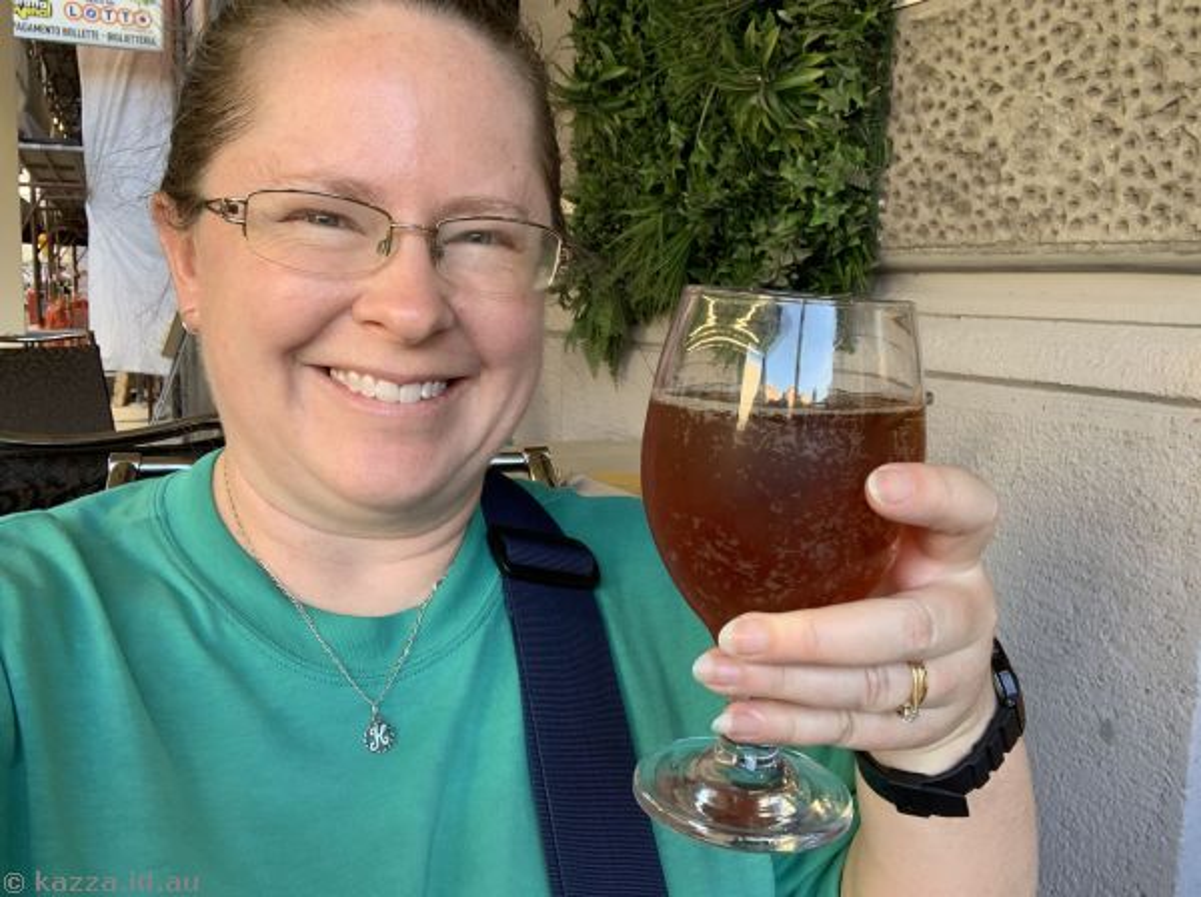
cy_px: 448
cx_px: 600
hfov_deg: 56.9
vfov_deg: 44.0
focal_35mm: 32
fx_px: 1108
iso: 40
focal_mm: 2.87
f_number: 2.2
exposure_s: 1/50
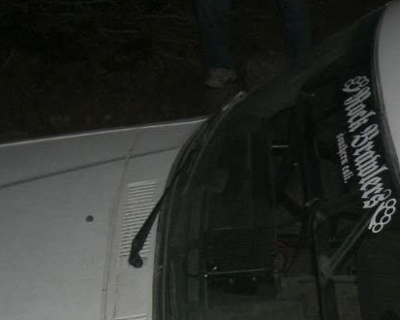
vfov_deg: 16.2
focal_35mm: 92
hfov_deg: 20.1
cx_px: 408
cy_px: 349
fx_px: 1089
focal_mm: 6.2
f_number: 2.7
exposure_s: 1/60
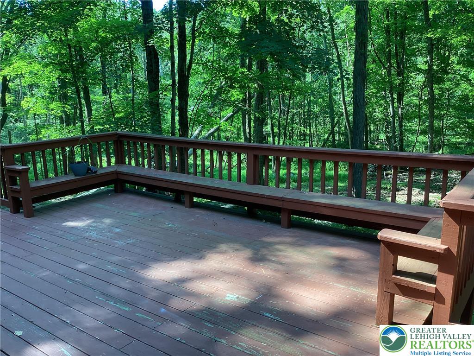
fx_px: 424
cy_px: 178
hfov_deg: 58.4
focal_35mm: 31
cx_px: 237
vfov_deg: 45.4
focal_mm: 3.3
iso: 50
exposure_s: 1/100
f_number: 2.4
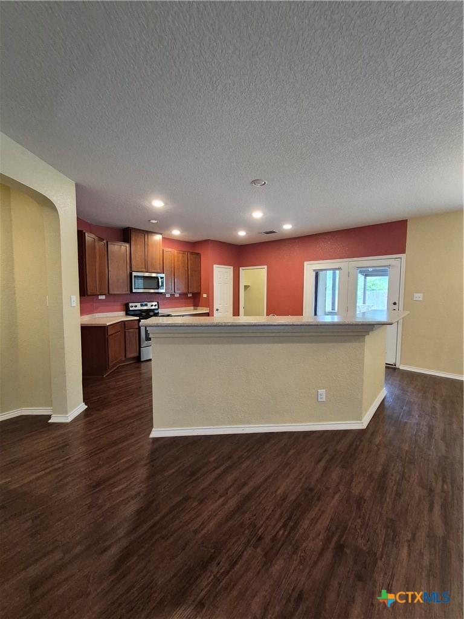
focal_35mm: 13
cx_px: 232
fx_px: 232
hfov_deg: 89.9
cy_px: 310
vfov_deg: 106.2
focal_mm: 1.74
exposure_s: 1/60
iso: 500
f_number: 2.2
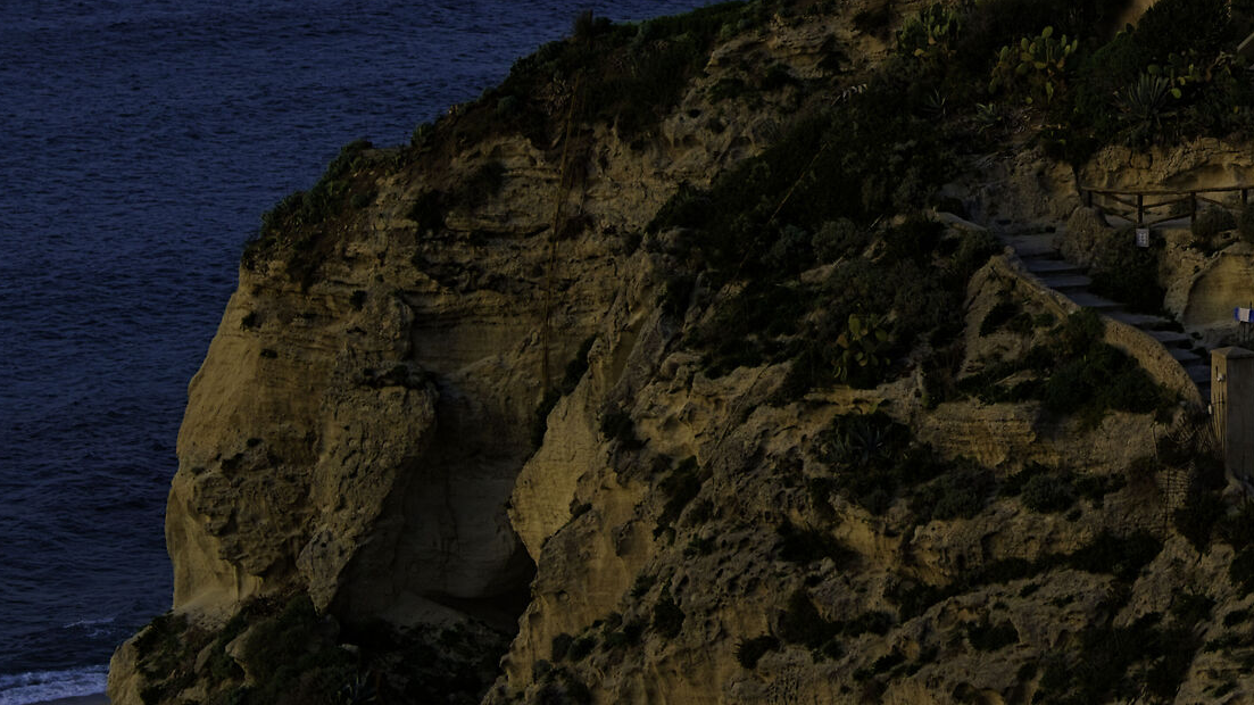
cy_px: -141
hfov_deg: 13.7
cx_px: 1277
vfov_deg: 7.8
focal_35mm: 155
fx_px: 5153
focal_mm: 45.5
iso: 250
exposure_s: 1/50
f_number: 4.5
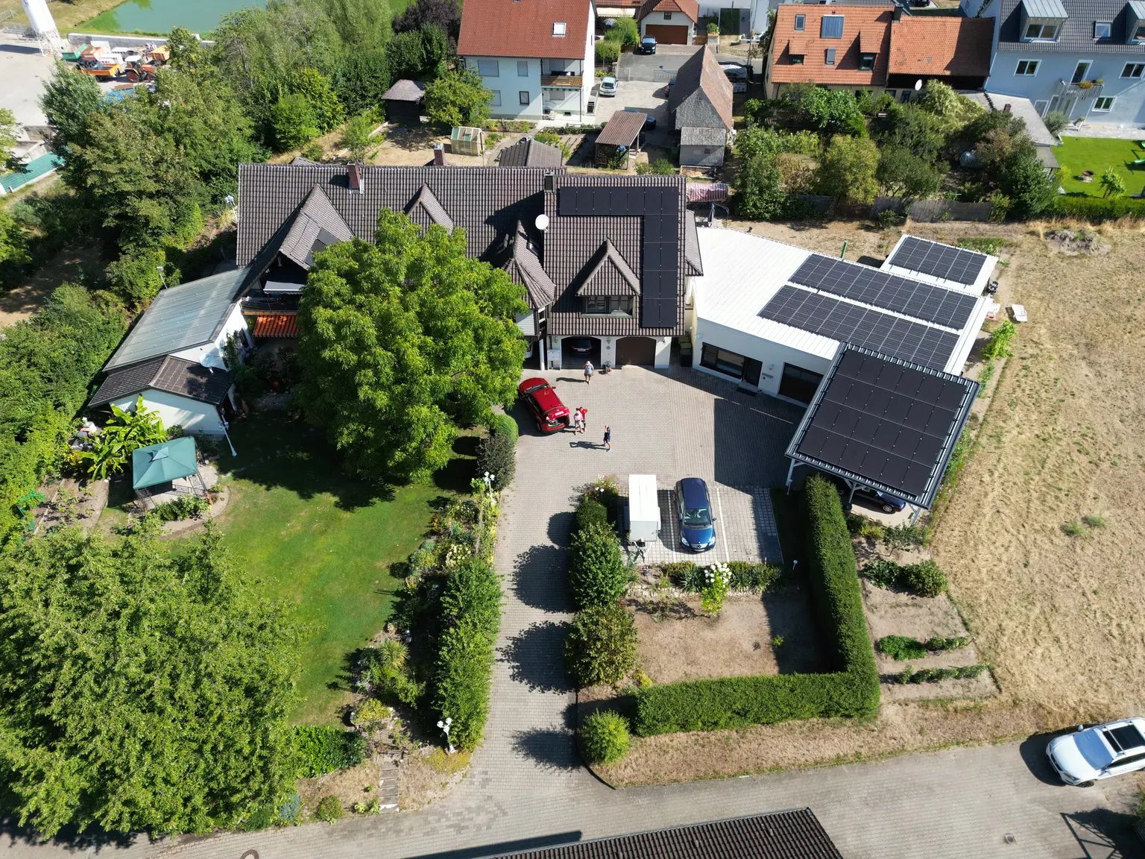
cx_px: 572
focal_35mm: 24
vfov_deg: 56.8
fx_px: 794
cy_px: 430
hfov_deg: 71.6
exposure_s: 1/1600
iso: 140
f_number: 1.7
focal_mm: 6.72
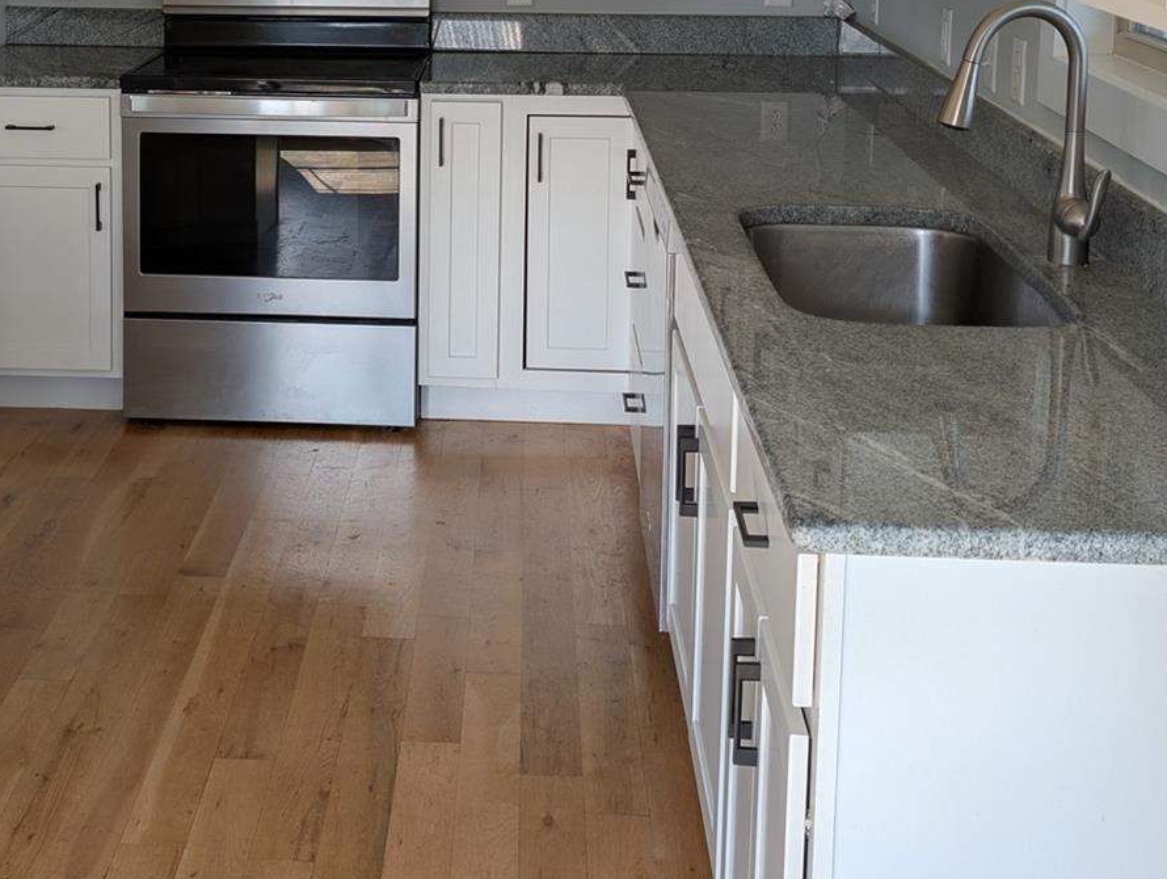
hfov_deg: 34.5
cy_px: 87
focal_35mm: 55
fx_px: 1857
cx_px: 357
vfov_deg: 25.8
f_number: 1.68
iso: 23
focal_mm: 6.9
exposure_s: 1/127
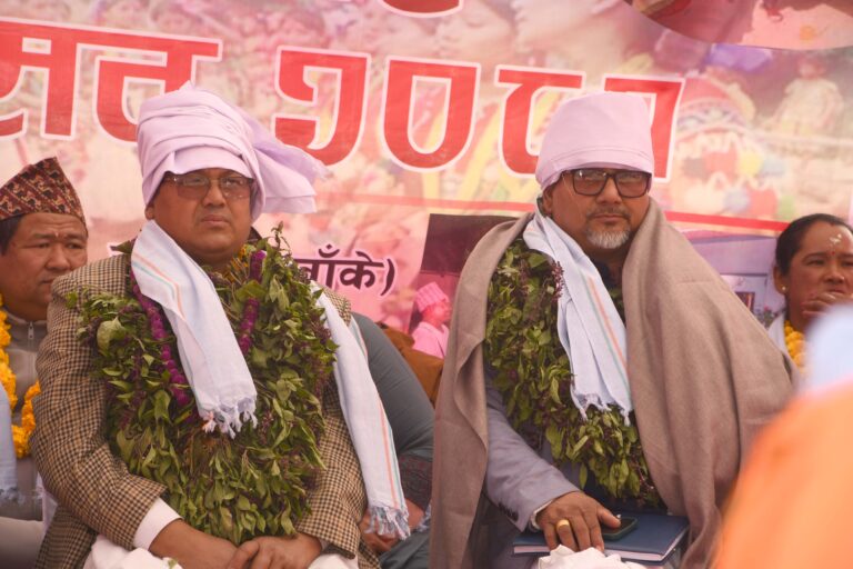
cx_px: 426
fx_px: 3720
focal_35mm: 157
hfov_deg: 13.1
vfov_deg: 8.7
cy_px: 284
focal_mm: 105
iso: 200
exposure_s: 1/200
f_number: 5.6
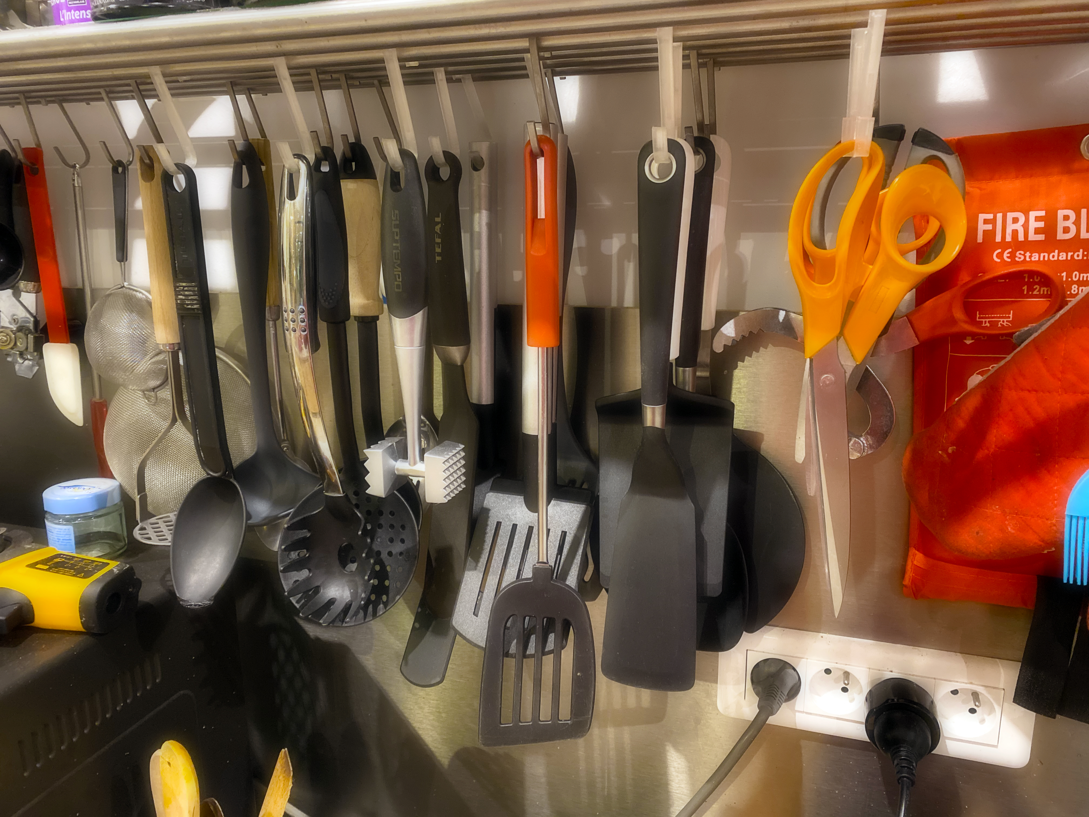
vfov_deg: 53.1
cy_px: 408
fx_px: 818
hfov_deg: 67.3
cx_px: 544
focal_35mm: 26
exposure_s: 1/28
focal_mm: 4.25
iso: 640
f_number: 1.8
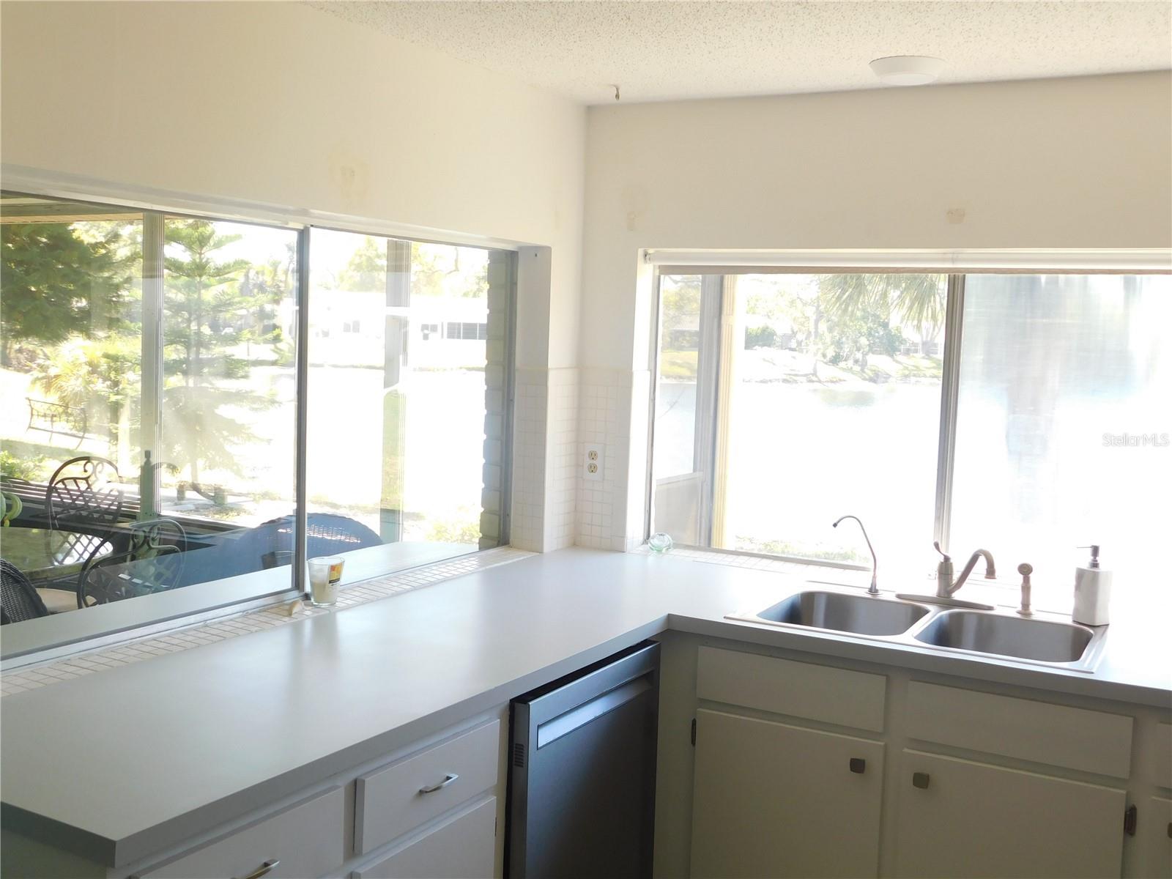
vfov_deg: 39.7
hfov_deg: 51.4
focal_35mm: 36
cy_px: 440
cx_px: 586
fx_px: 1219
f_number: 3.5
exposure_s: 1/50
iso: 125
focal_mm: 6.3
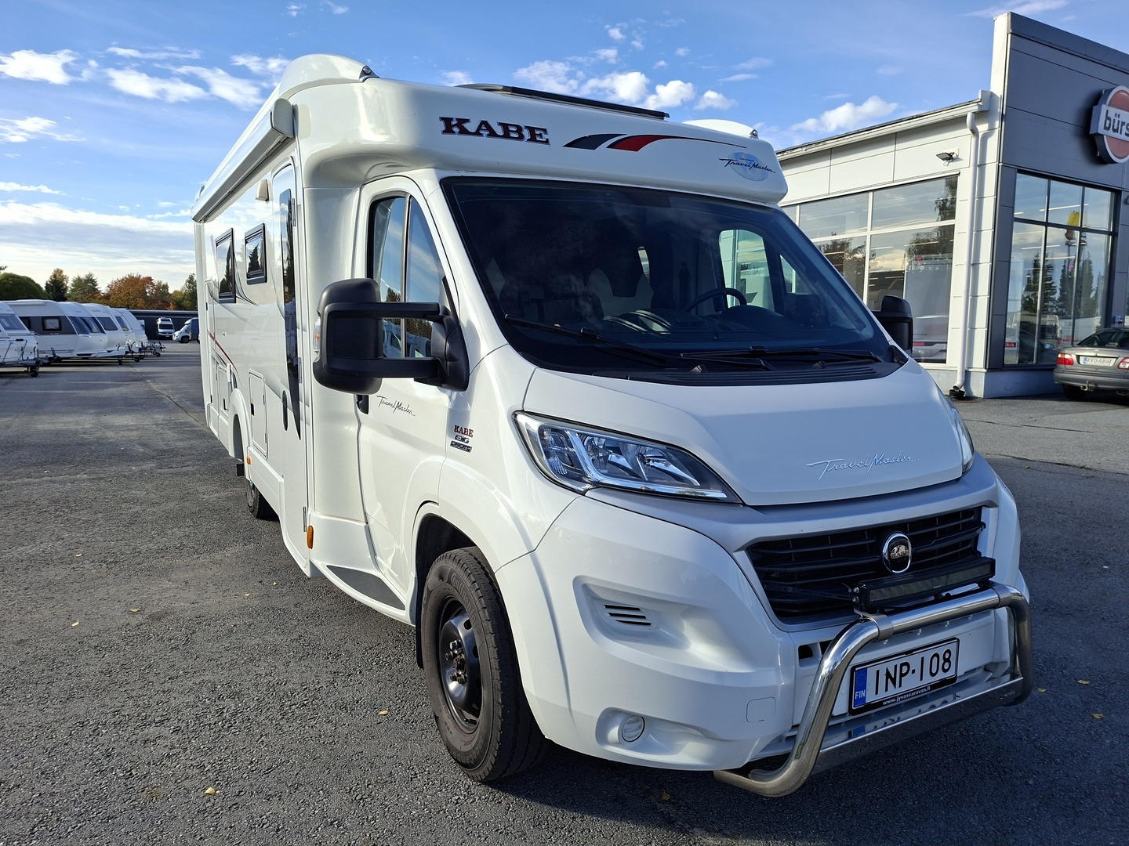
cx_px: 564
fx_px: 750
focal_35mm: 23
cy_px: 423
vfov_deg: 58.9
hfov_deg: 73.9
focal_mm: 5.54
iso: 50
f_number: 1.8
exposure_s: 1/1208
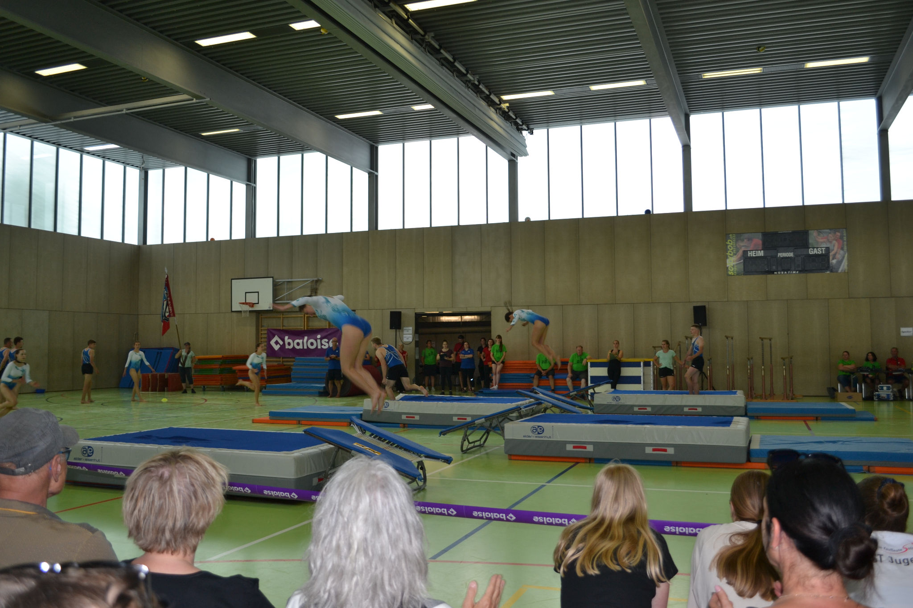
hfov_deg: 61.9
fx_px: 761
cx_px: 456
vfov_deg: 43.6
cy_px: 304
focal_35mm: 30
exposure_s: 1/125
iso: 160
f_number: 4
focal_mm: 20
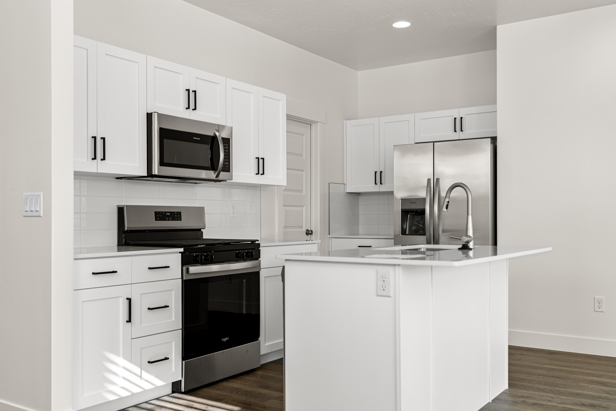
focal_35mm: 35
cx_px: 308
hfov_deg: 54.4
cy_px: 206
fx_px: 599
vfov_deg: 37.9
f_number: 2.8
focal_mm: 35
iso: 100
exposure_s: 1/80
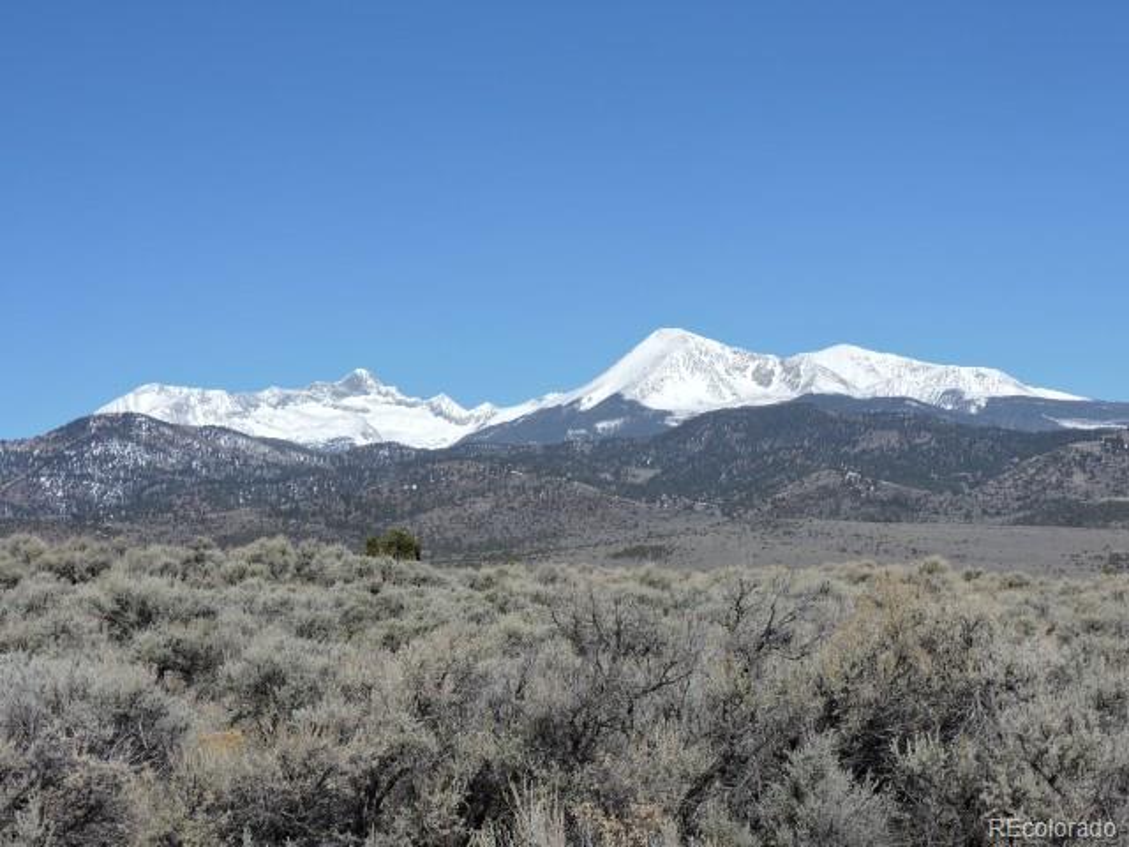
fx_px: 2283
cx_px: 564
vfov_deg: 21.0
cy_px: 424
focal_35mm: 70
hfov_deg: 27.8
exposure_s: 1/1250
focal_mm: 12.5
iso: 100
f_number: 4.3
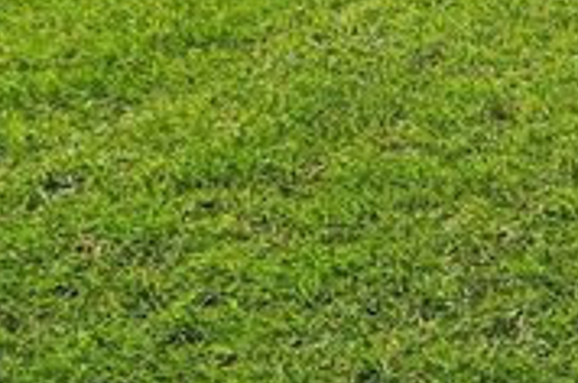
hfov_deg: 14.3
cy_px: -547
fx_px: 1571
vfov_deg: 11.4
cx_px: 1380
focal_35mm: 98
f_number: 8
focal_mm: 17
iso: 400
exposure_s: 1/800
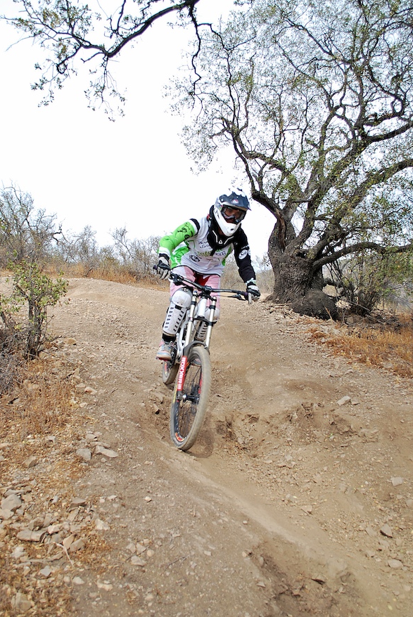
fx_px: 721
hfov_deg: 31.9
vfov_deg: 46.4
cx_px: 192
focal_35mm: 42
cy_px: 304
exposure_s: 1/320
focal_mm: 24
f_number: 4.2
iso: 100
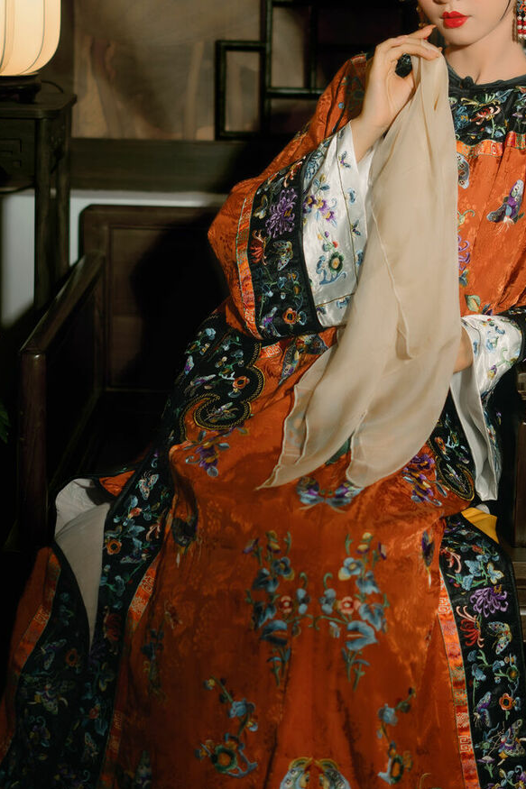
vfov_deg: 22.6
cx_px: 306
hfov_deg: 15.2
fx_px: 1973
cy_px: 321
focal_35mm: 90
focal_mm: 50
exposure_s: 1/160
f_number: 2
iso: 100
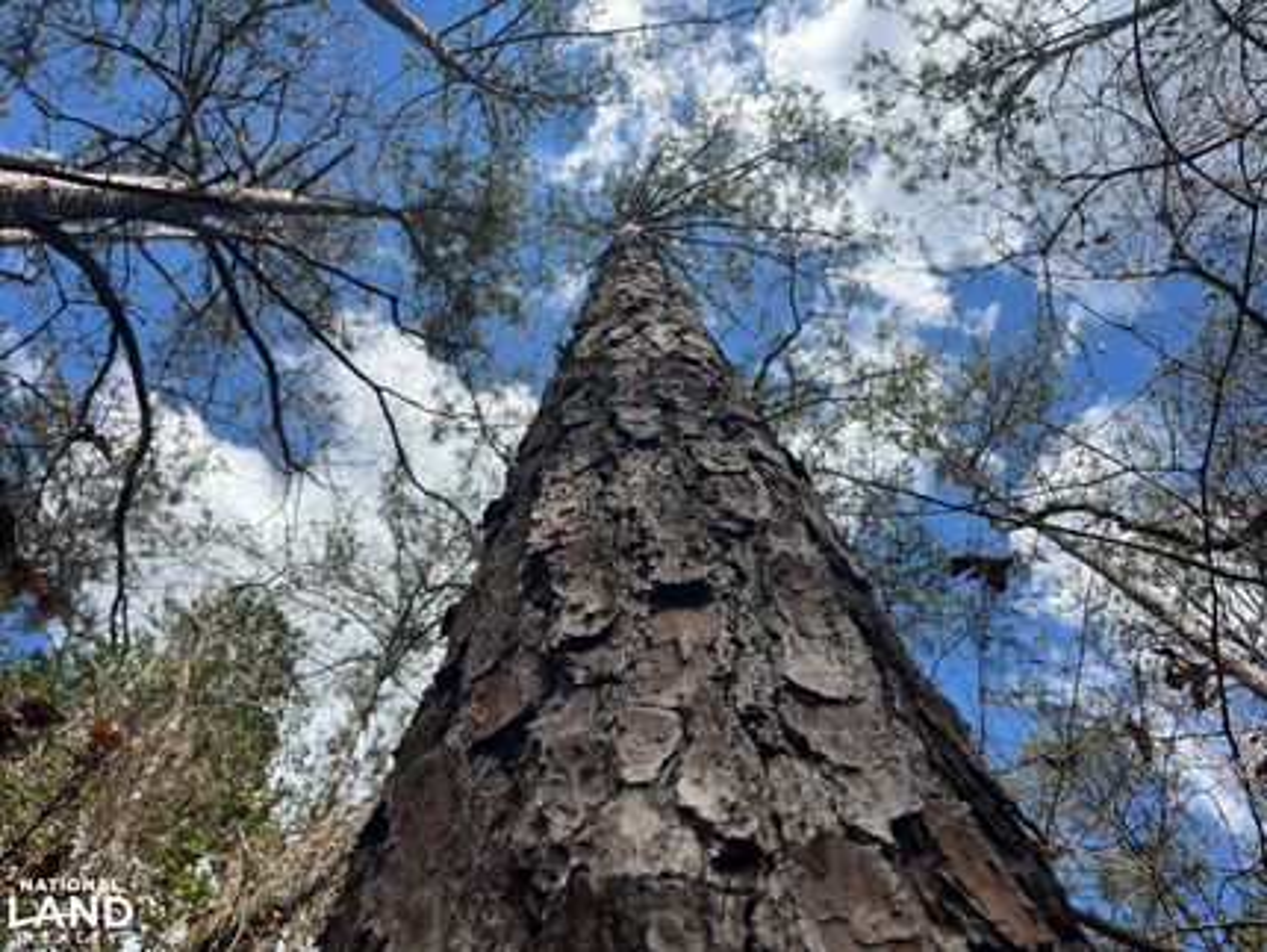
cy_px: 476
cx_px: 634
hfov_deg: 67.3
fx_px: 952
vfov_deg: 53.1
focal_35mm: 26
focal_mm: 5.1
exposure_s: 1/2899
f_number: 1.6
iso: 50
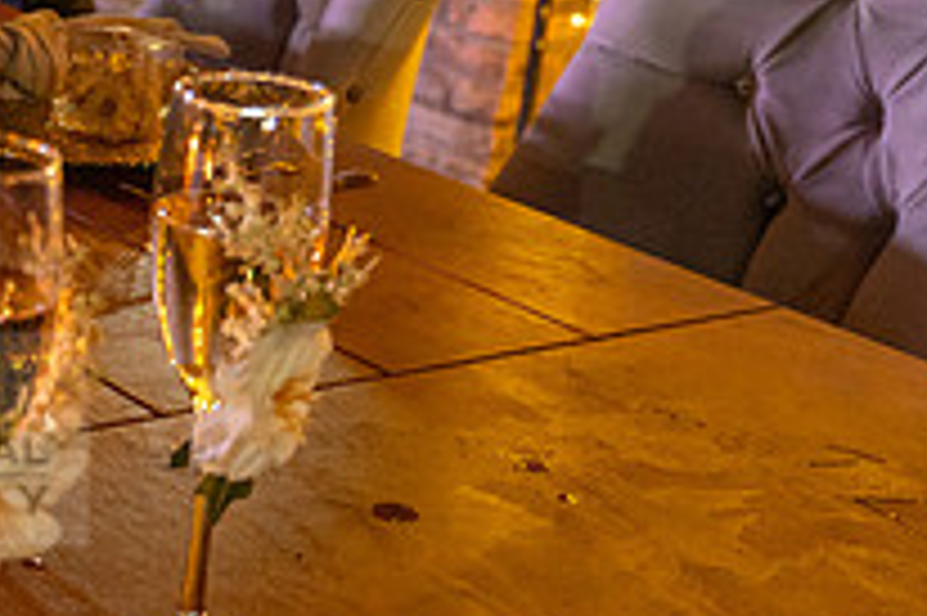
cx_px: -292
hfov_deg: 22.8
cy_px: 438
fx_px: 2033
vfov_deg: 17.2
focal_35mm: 79
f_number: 5
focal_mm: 28
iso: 2000
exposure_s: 1/40
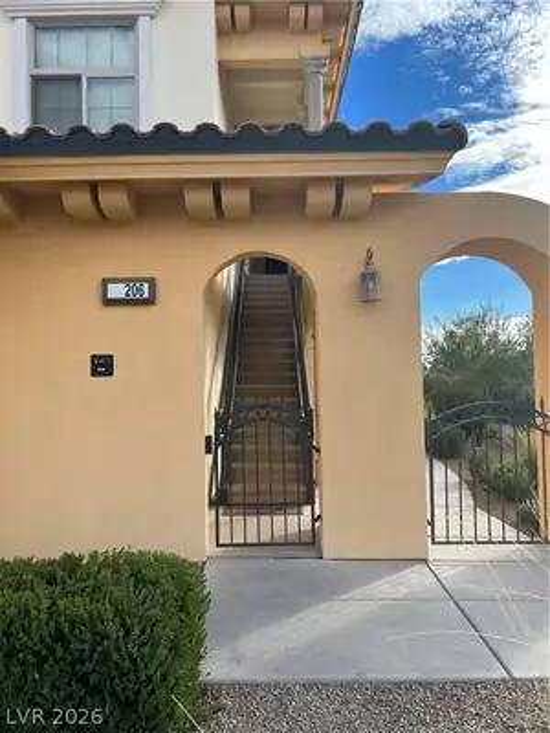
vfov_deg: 67.3
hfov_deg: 53.1
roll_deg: -0.3
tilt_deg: +1.5
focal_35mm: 26
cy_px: 366
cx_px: 275
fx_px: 551
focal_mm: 5.7
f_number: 1.5
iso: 50
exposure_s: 1/1751
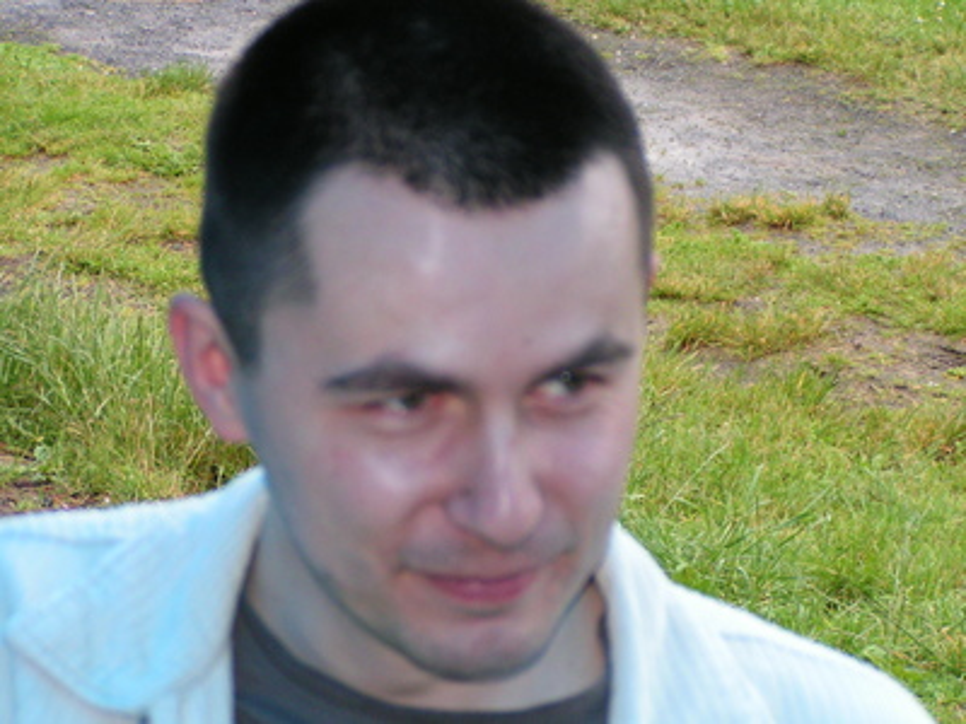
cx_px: 483
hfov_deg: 15.8
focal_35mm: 125
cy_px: 362
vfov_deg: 11.9
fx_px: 3488
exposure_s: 1/125
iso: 200
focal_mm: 19.1
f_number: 3.5
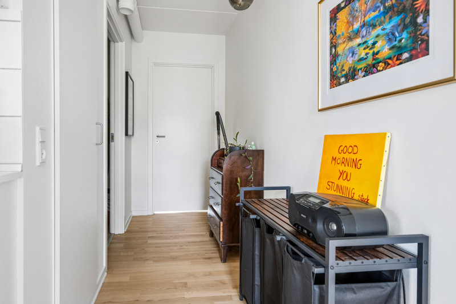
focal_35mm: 20
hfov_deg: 84.0
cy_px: 152
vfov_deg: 61.9
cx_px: 228
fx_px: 253
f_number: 7.1
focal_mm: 20
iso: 800
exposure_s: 1/2.5
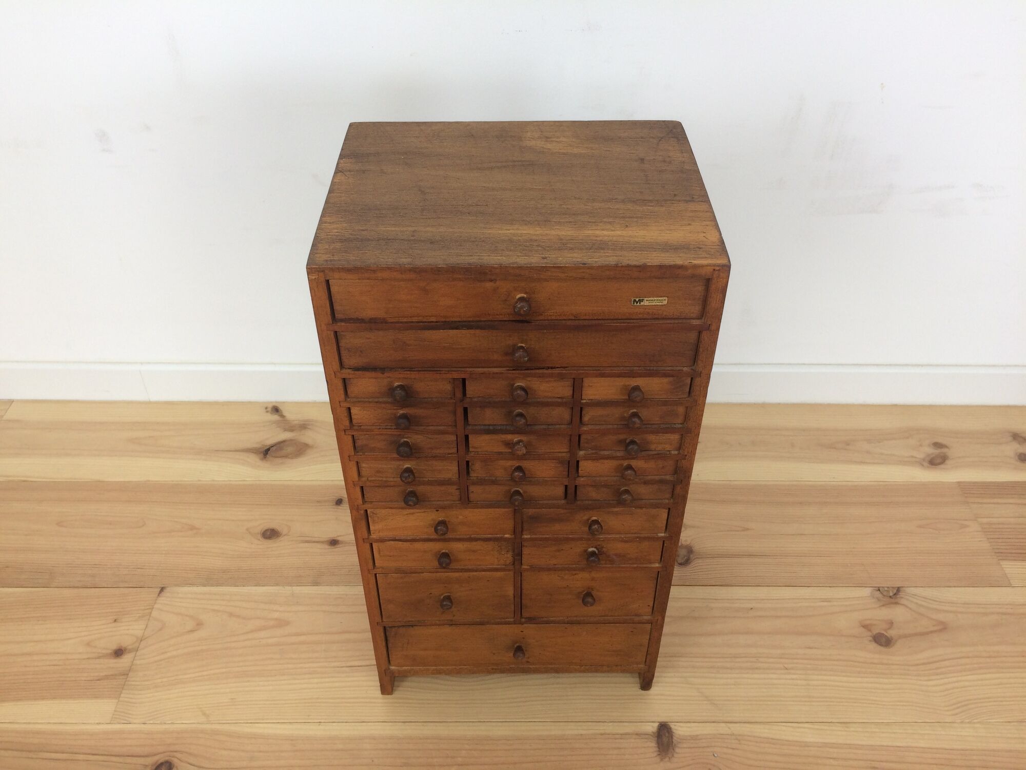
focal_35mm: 29
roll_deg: -1.7
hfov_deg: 61.7
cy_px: 385
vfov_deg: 48.2
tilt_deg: -40.5
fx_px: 860
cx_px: 513
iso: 50
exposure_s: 1/50
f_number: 2.2
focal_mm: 4.15
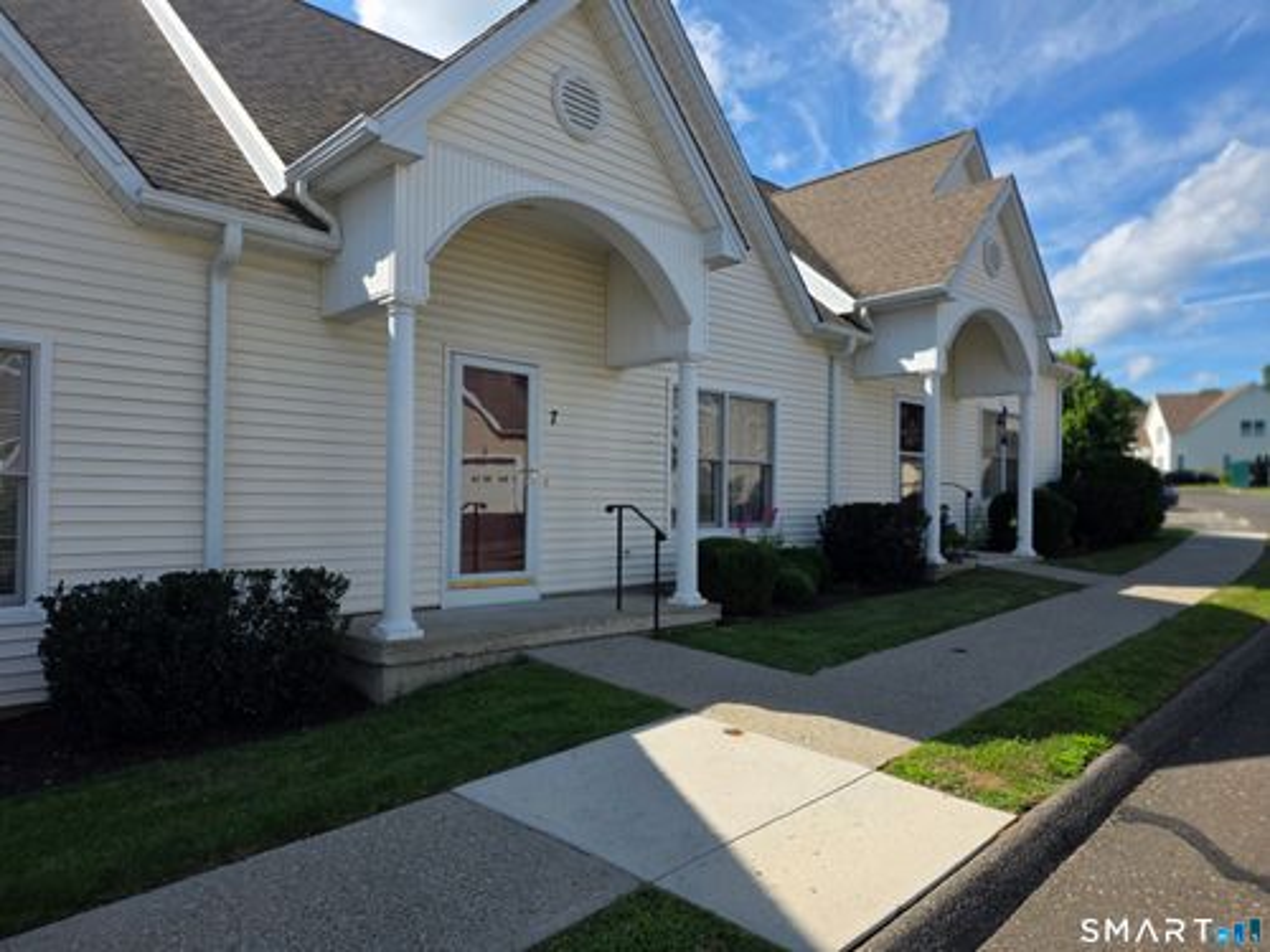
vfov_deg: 58.9
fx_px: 844
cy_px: 476
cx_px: 635
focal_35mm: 23
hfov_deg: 73.9
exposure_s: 1/4333
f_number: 1.7
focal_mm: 6.25
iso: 80
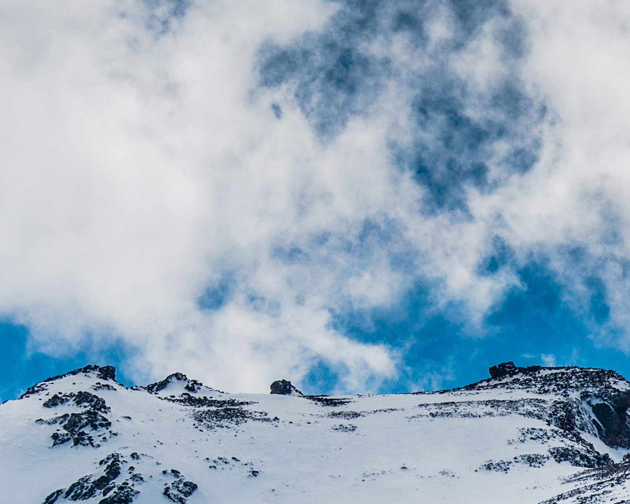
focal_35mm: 502
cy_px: 855
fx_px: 9359
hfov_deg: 3.8
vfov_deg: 3.1
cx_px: 1162
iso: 400
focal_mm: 102
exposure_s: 1/640
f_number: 11
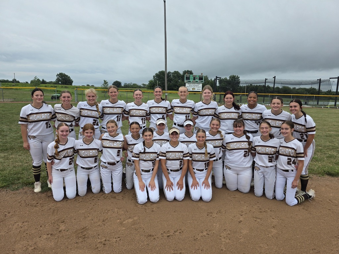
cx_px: 170
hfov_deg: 73.9
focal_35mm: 23
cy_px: 127
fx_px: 225
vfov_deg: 58.9
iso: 32
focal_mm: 6.3
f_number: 1.7
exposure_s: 1/359
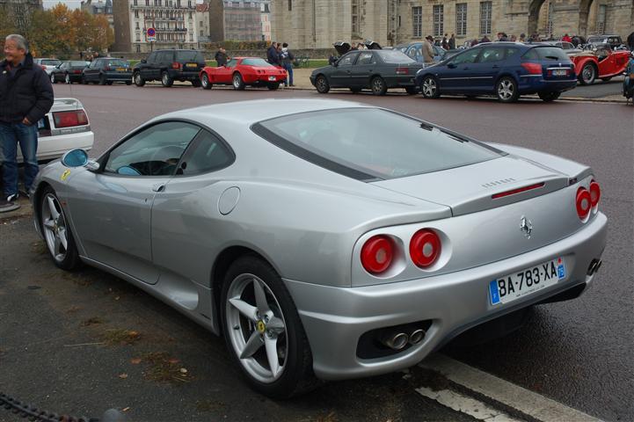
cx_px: 317
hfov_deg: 45.0
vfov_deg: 30.8
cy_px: 211
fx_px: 766
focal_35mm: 44
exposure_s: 1/200
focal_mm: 29
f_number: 7.1
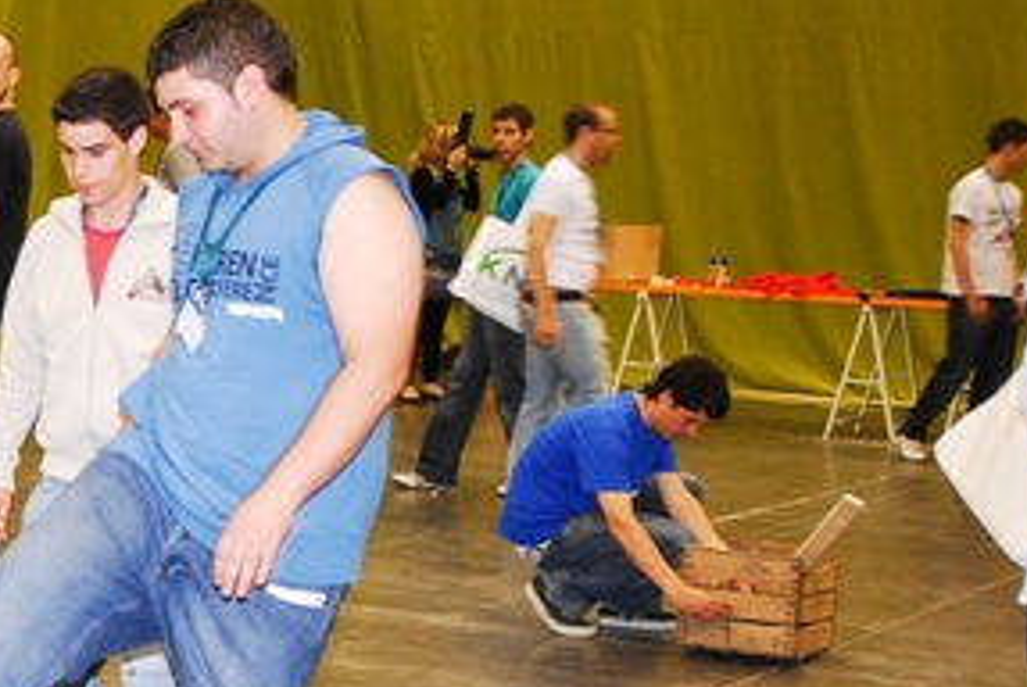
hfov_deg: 18.9
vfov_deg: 13.6
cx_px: -293
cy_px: 476
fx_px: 2865
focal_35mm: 100
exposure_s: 1/30
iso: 640
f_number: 4
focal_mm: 25
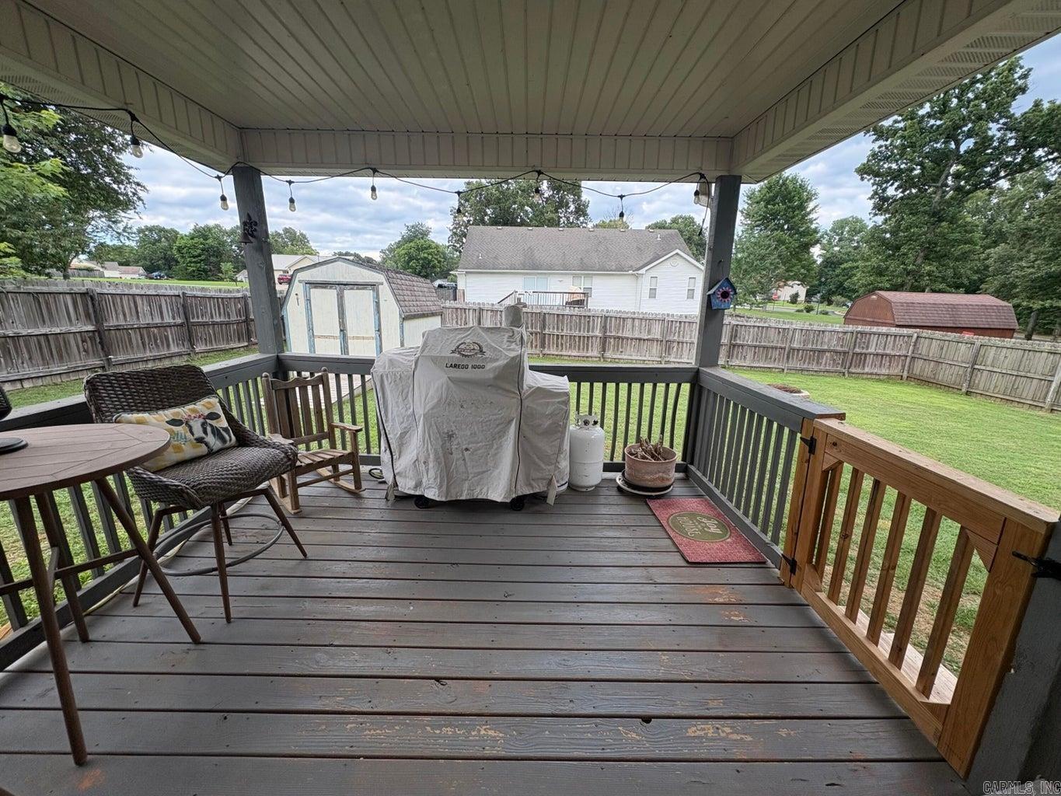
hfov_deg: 102.1
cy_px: 398
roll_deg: -0.5
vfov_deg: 85.7
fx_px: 429
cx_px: 530
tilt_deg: -14.3
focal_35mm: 14
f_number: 2.2
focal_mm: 2.22
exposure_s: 1/265
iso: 64
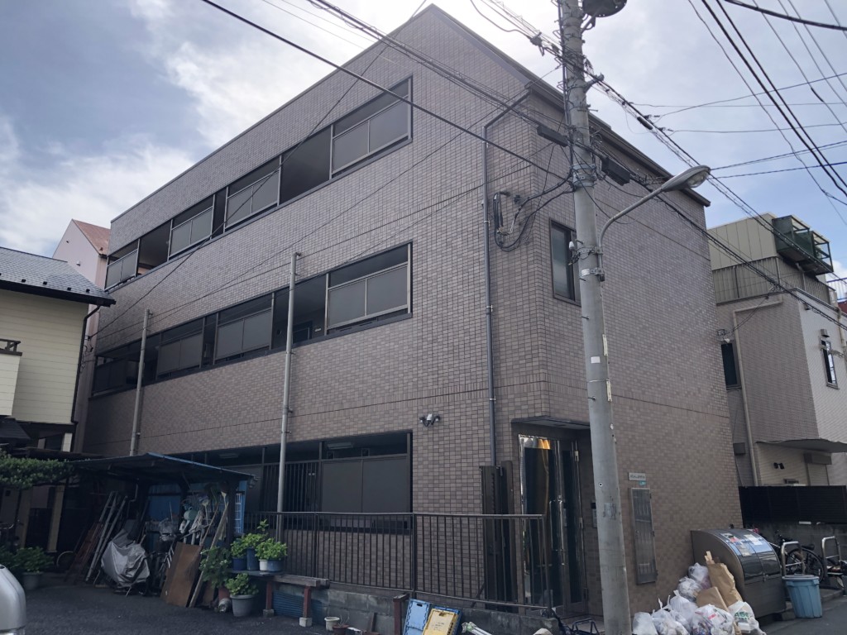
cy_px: 318
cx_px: 424
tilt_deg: +17.0
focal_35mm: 28
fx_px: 685
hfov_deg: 63.4
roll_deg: -1.4
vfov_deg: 49.7
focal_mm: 3.99
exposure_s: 1/1021
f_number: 1.8
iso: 20
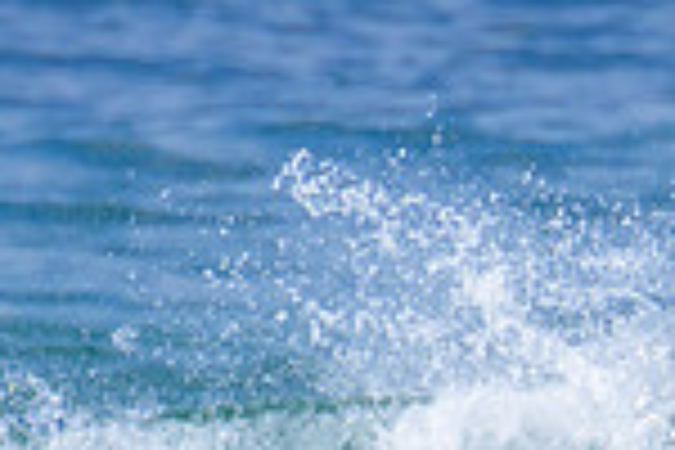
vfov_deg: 0.3
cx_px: 734
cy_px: 523
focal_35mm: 4241
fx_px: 79513
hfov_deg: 0.5
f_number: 11
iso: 560
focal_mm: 800
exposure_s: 1/2000
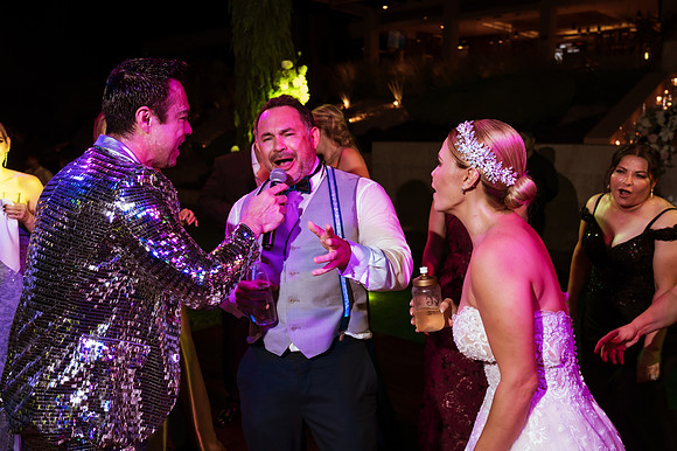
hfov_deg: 54.5
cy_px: 226
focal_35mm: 35
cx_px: 338
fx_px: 658
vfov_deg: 37.8
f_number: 4.5
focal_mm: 35
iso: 1600
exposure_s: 1/100
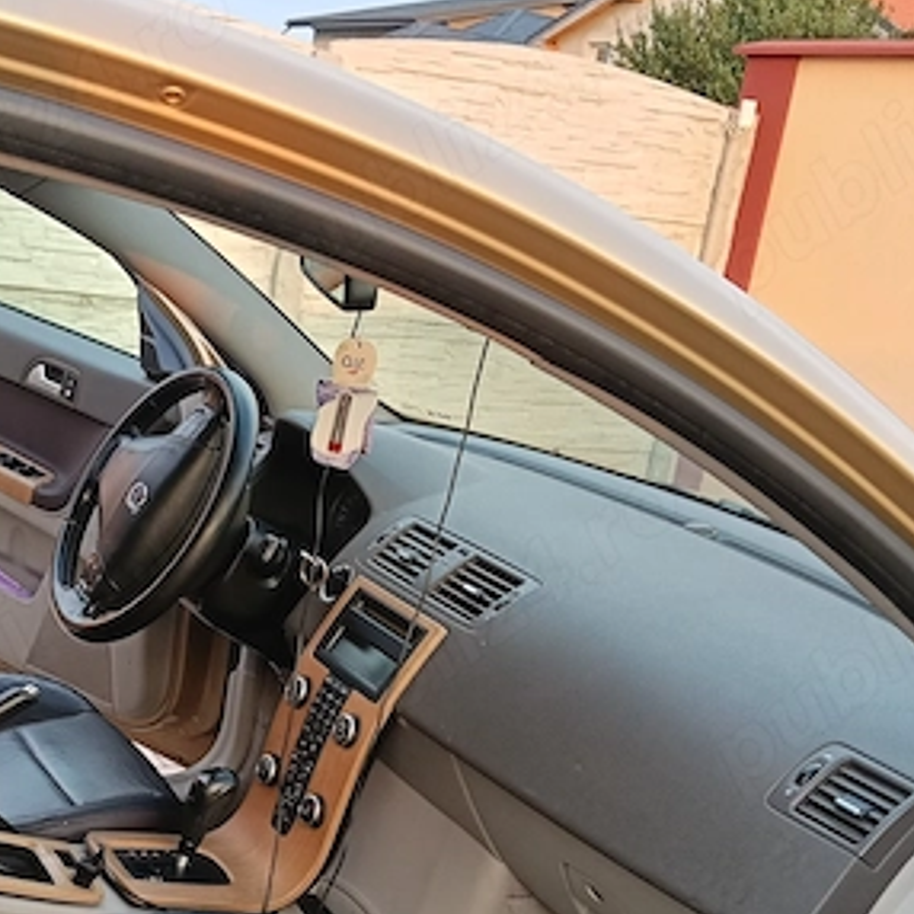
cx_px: 246
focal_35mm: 50
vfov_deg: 33.5
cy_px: 665
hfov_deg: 33.4
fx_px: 1494
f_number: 1.8
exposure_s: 1/33.3
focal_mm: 3.98
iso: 80
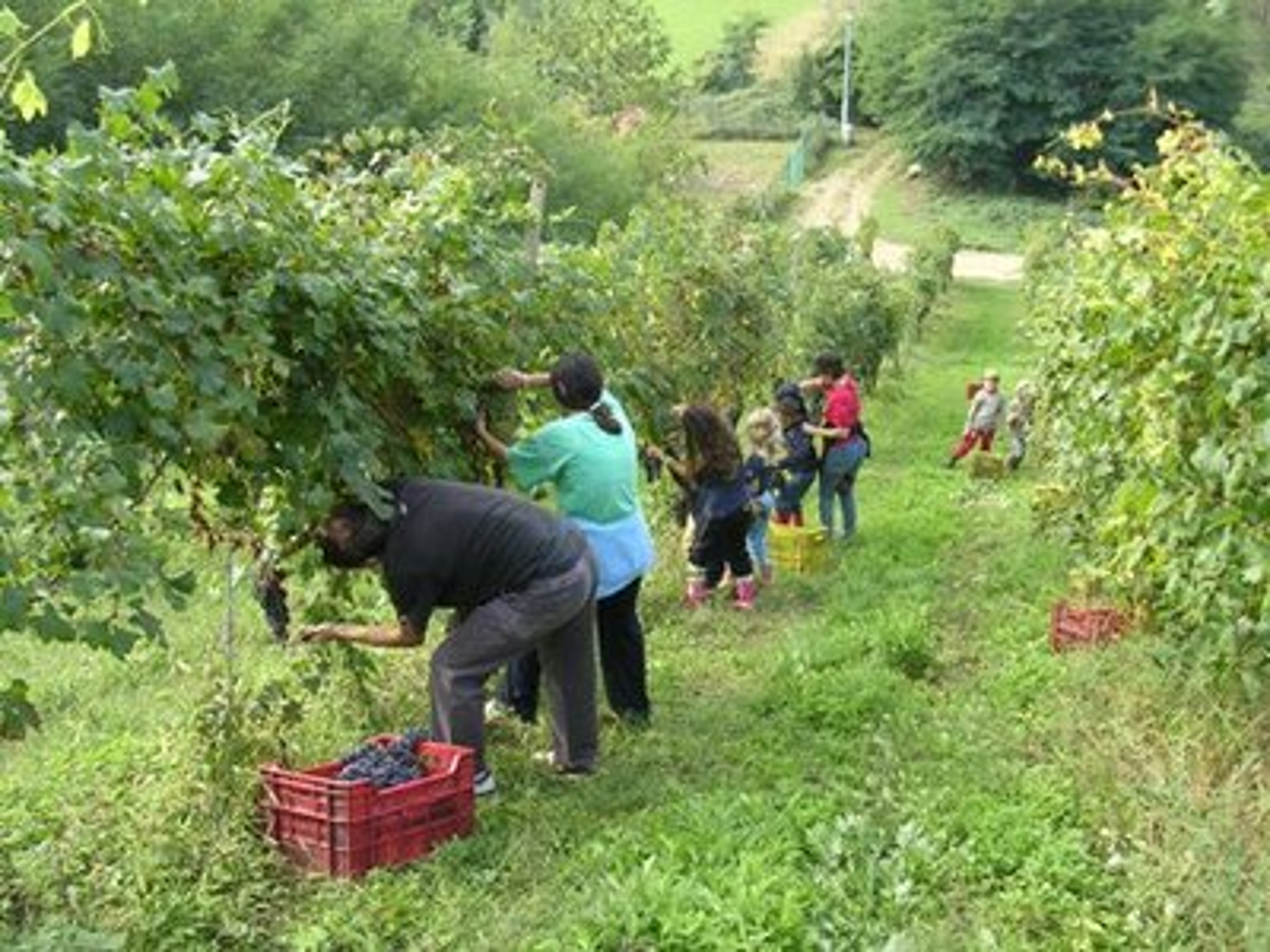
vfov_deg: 37.7
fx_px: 1394
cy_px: 476
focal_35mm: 38
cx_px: 635
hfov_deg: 49.0
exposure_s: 1/172
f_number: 2.8
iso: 100
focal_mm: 5.8
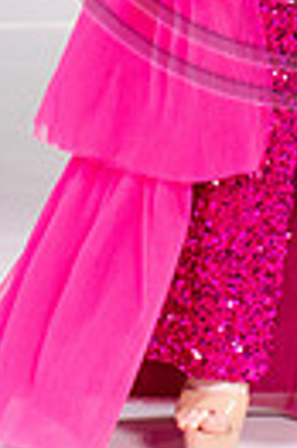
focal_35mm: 344
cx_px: 329
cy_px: -236
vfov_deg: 5.9
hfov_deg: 4.0
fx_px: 4268
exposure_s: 1/400
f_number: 5.6
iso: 2000
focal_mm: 100
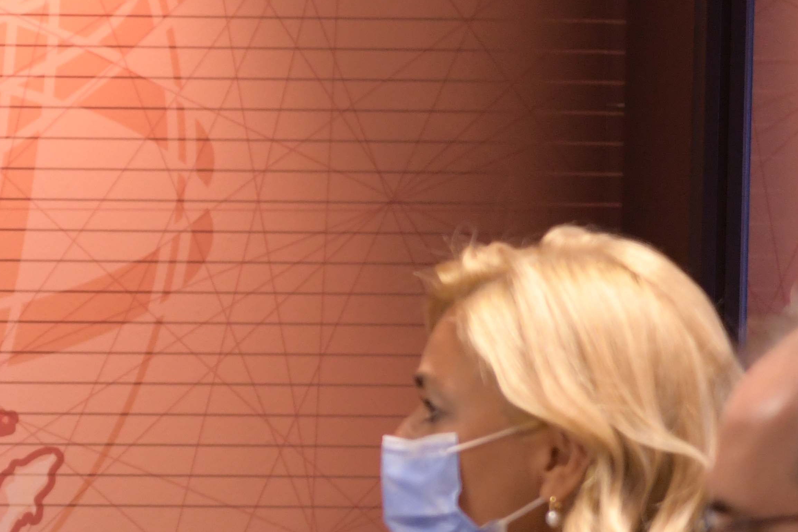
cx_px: -127
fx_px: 5541
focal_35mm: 250
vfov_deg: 5.5
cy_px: 379
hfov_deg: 8.2
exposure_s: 1/125
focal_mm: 70
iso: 1800
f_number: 2.8
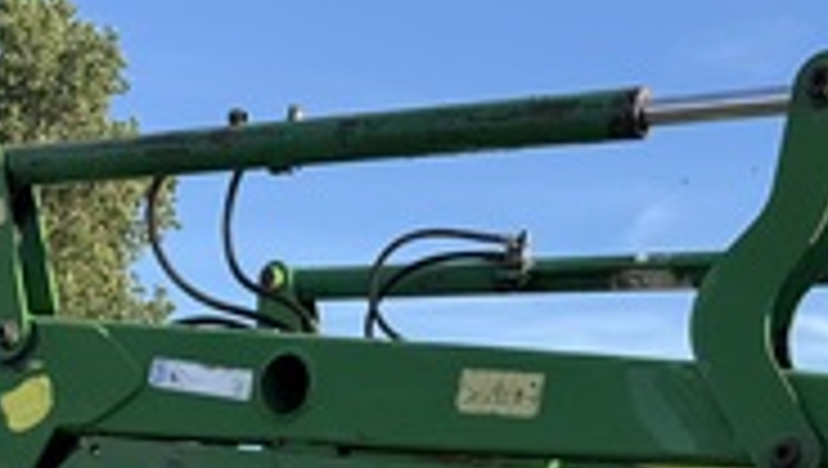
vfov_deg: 13.7
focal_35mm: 78
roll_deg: +0.8
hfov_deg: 26.6
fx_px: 1715
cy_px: 878
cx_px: 160
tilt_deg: -4.4
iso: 80
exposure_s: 1/796
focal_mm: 6.76
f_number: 1.78
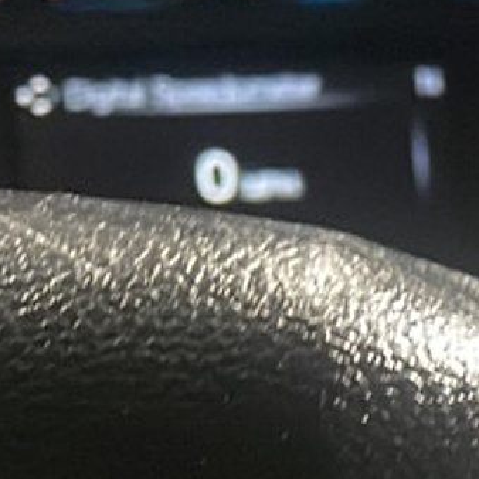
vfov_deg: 13.7
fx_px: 1832
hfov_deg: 12.5
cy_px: 801
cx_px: 1053
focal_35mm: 117
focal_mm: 5.1
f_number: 1.6
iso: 1600
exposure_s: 1/40
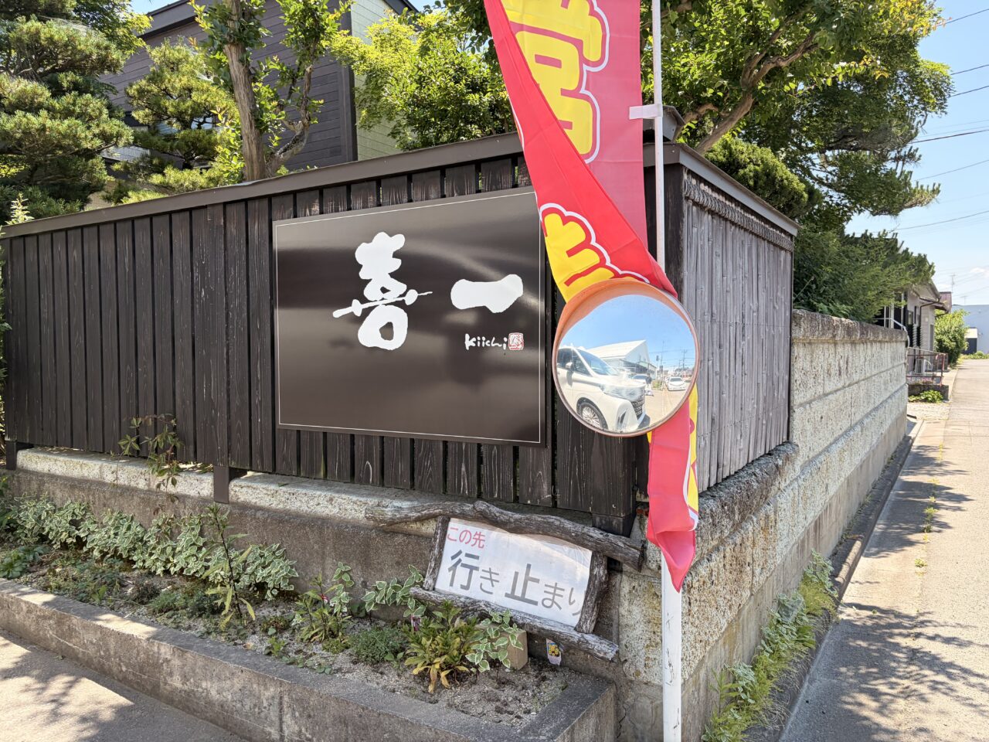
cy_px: 371
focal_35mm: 26
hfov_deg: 67.3
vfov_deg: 53.1
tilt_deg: -3.8
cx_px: 494
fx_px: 743
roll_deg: -1.8
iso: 64
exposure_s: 1/1135
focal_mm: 5.96
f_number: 1.6
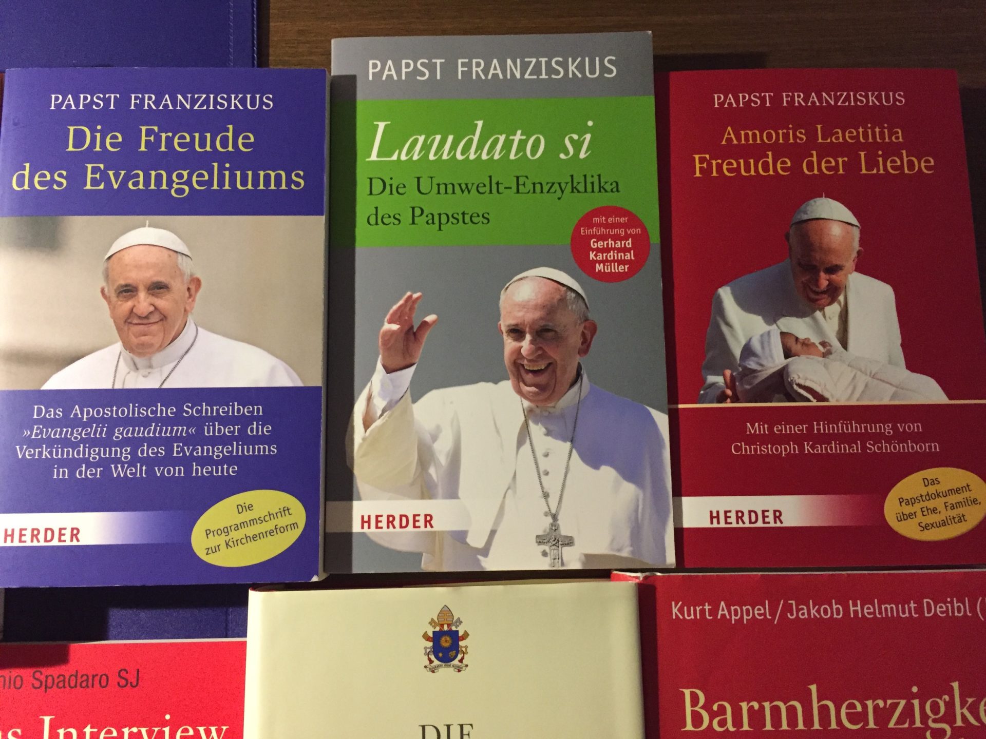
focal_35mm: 29
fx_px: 826
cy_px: 370
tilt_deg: -80.6
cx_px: 493
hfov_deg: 61.7
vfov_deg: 48.2
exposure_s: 1/17
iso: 320
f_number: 2.2
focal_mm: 4.15
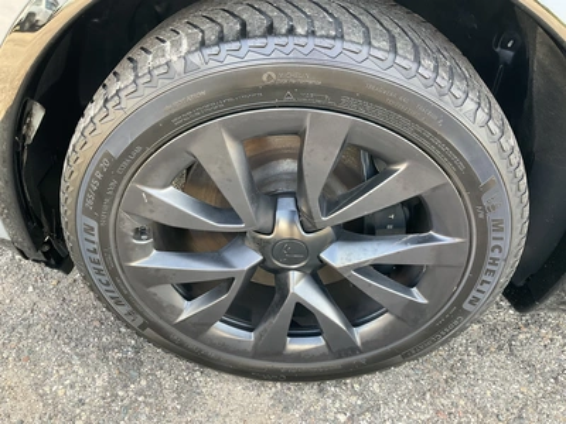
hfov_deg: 61.7
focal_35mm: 29
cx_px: 283
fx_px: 474
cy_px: 212
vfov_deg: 48.2
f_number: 1.8
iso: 64
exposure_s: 1/122
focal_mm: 3
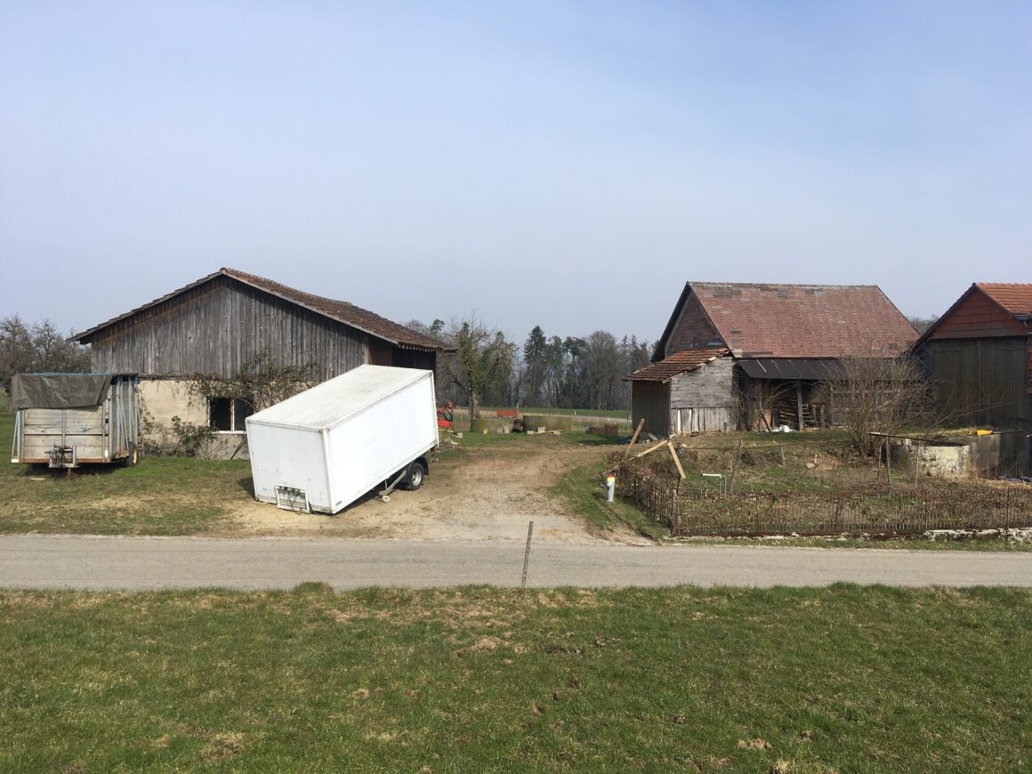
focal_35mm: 29
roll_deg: -0.9
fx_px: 865
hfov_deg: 61.7
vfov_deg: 48.2
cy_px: 387
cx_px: 516
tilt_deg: -3.5
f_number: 2.2
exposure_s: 1/1508
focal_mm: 4.15
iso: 25
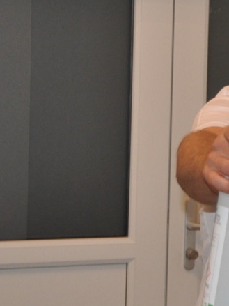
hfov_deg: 9.5
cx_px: 526
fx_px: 1251
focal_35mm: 142
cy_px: 143
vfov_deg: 13.9
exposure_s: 1/60
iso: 800
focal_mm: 27
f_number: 4
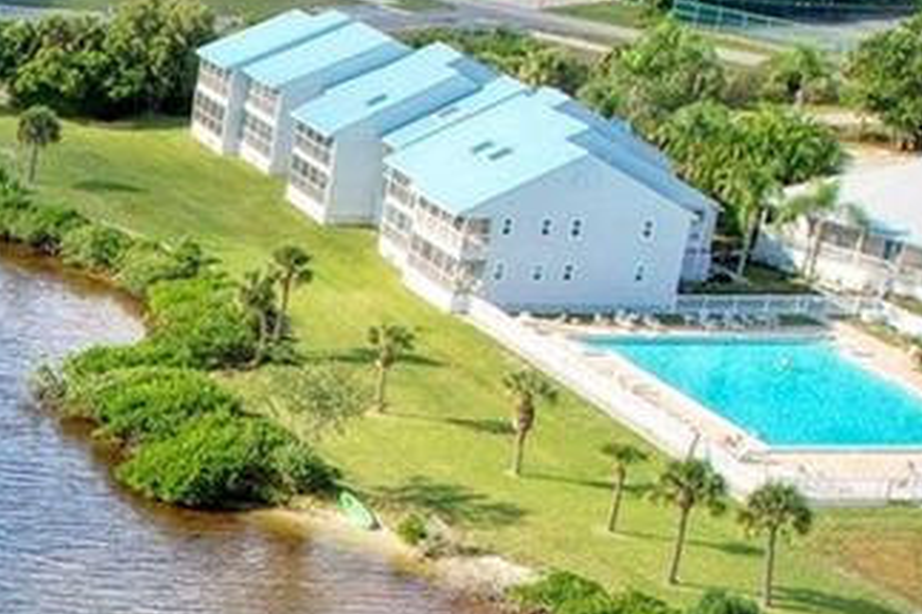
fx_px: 2790
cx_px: -714
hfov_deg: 16.0
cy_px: 980
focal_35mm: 109
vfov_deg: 11.9
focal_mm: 8.4
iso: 100
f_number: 2.8
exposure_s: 1/1600
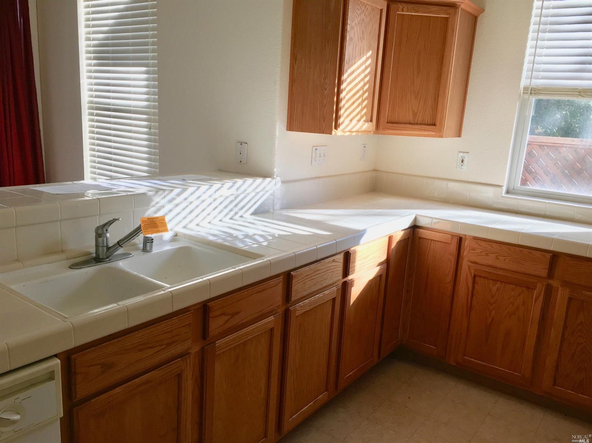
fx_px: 496
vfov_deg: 48.2
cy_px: 222
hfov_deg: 61.7
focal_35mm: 29
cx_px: 296
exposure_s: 1/120
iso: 40
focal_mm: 4.15
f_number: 2.2
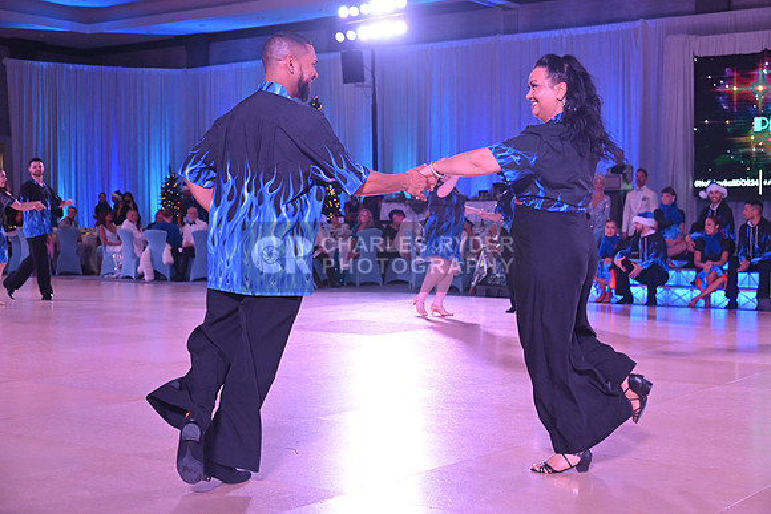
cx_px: 386
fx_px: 1114
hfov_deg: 38.2
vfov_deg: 26.0
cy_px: 257
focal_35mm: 52
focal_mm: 52
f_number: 5
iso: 2800
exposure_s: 1/400
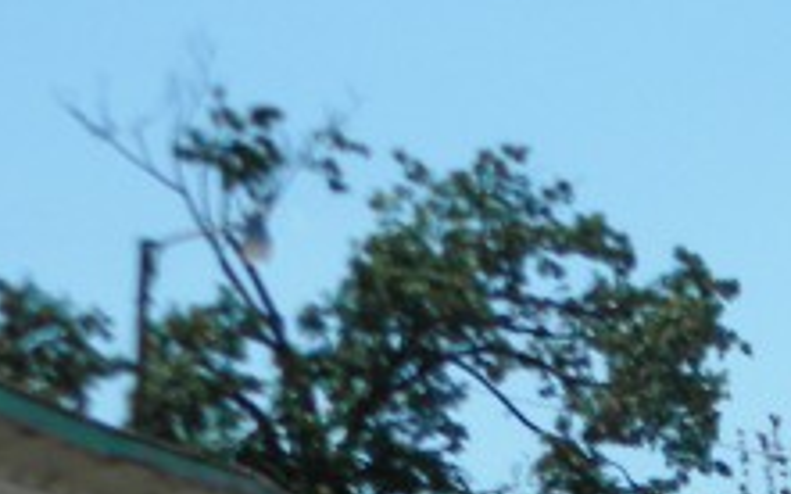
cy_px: 673
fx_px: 4440
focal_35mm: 206
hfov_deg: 9.5
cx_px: 1546
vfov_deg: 6.3
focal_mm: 8.6
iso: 80
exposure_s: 1/387
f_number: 7.8
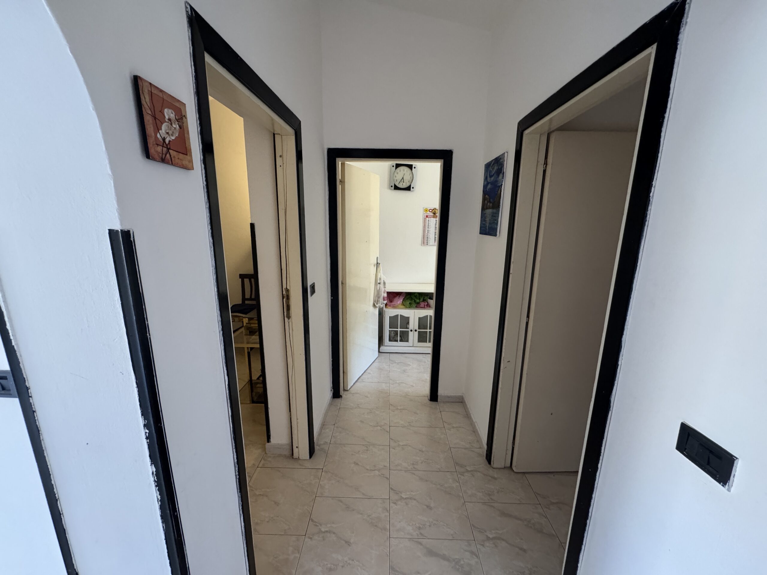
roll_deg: +0.4
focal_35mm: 14
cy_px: 288
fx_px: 310
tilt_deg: -12.5
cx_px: 384
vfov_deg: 85.7
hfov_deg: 102.1
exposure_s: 1/90
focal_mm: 2.22
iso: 320
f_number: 2.2
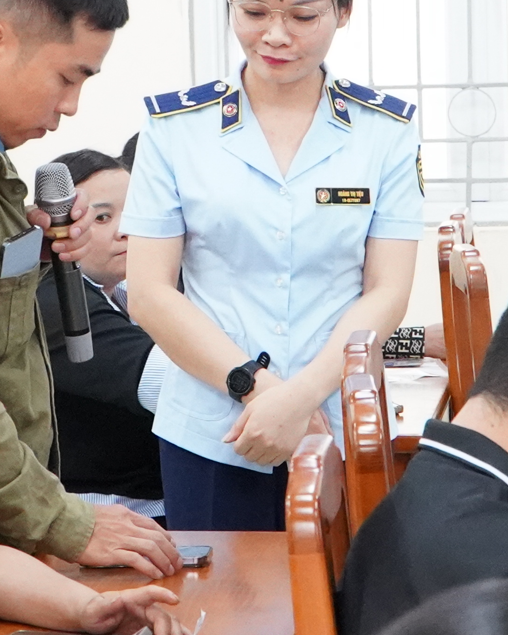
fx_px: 2649
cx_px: 226
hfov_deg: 11.0
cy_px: 182
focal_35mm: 141
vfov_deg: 13.6
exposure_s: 1/250
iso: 12800
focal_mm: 35
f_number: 5.6
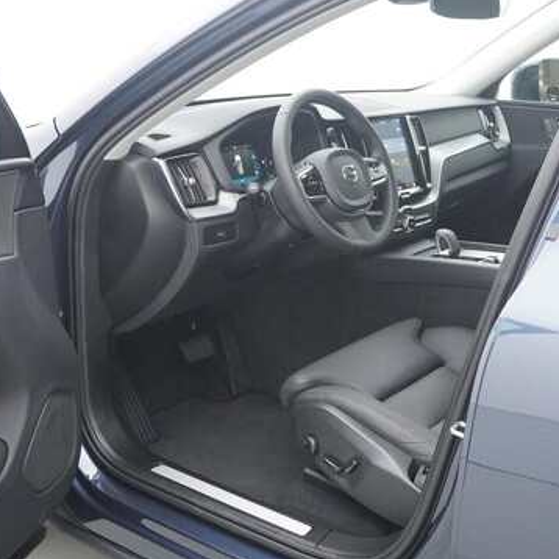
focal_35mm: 47
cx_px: 319
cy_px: 278
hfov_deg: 36.0
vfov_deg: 36.1
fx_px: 859
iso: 6400
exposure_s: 1/250
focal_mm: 24
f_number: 6.3
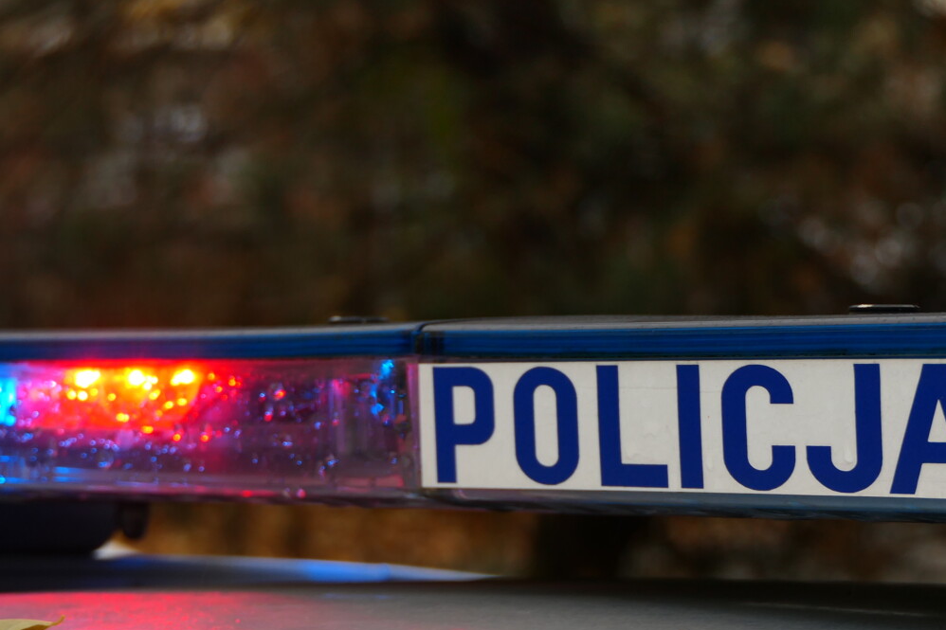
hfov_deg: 11.0
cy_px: 489
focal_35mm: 186
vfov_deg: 7.4
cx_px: 318
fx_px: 4887
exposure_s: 1/100
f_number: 4.2
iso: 125
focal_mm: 42.2
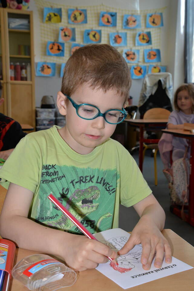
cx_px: 97
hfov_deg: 26.0
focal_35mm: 52
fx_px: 420
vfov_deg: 38.2
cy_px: 146
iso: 640
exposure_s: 1/80
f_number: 11
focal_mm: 52
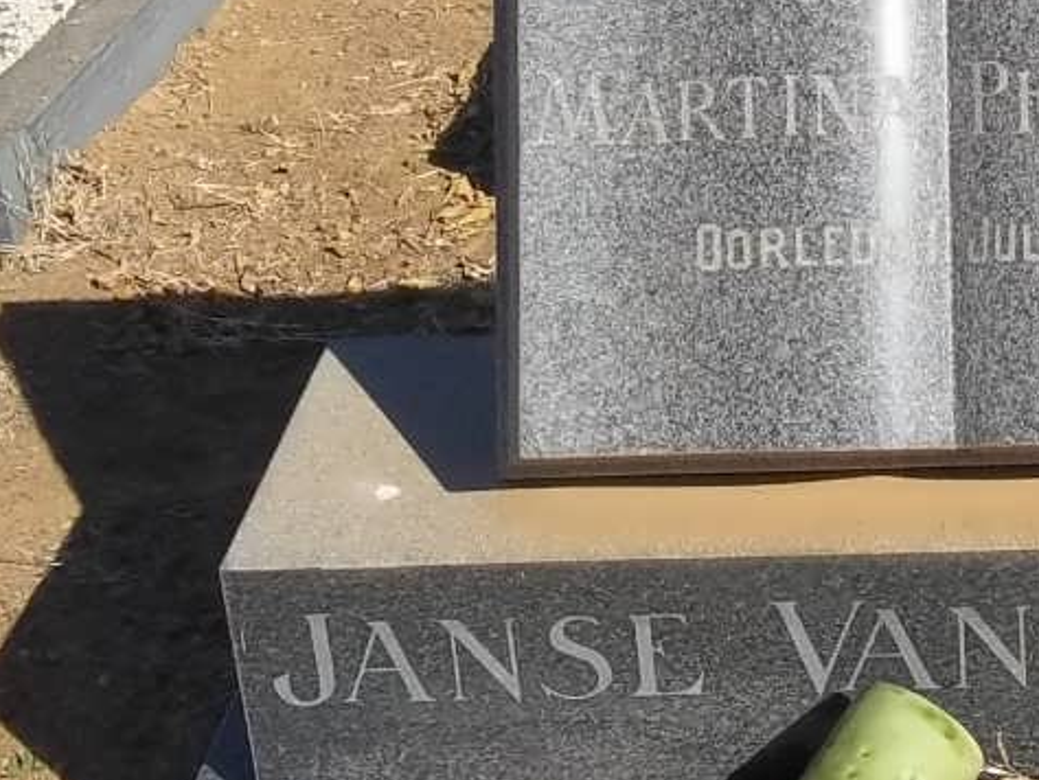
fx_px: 2432
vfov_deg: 18.2
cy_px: 259
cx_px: 1032
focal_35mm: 81
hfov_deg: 23.2
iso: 80
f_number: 5.5
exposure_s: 1/500
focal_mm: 5.7
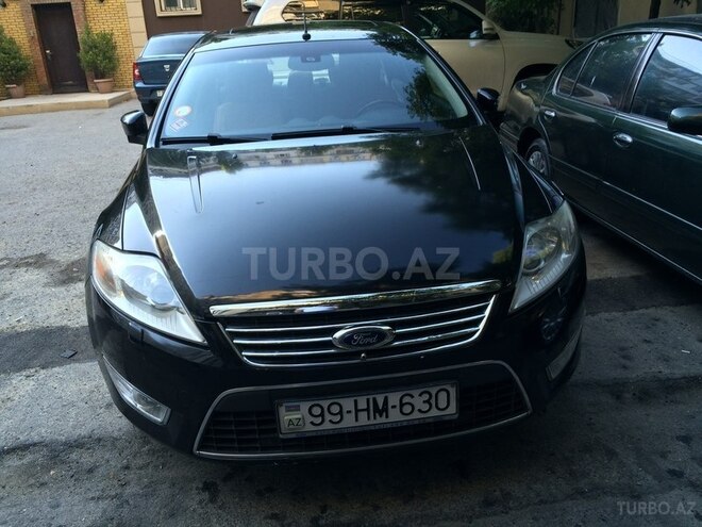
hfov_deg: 61.7
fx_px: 588
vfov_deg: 48.2
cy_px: 264
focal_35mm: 29
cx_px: 351
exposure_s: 1/100
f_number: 2.2
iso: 40
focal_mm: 4.15
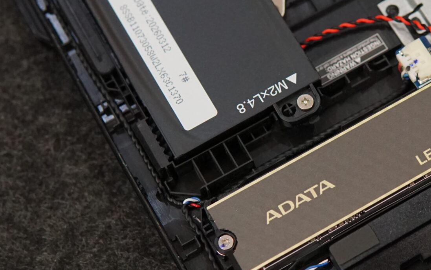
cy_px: 133
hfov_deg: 19.1
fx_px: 1257
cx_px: 390
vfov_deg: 12.2
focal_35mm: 107
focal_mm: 30
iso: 1250
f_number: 3.2
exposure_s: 1/320
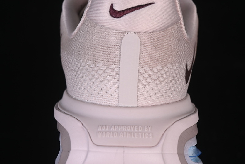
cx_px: 122
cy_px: 82
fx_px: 510
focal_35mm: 75
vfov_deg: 18.2
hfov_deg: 27.0
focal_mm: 50
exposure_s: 1/80
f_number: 7.1
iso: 160
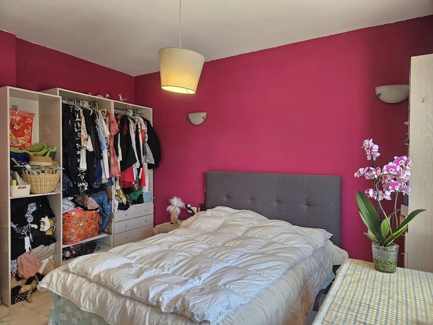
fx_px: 288
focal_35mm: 23
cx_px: 216
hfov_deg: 73.9
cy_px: 162
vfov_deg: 58.9
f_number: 1.8
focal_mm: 5.4
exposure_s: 1/100
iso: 160
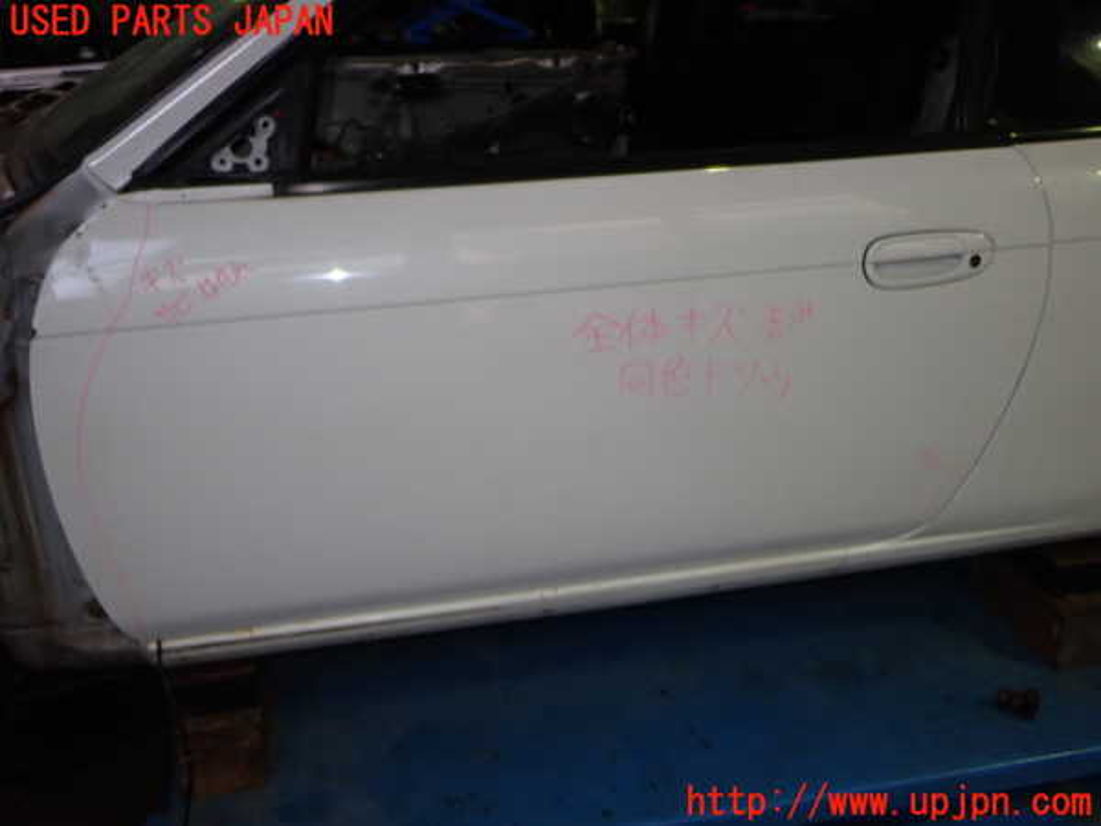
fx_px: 1018
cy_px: 413
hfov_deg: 56.8
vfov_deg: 44.2
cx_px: 550
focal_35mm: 32
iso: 250
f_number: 7.1
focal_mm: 5.79
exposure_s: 1/30
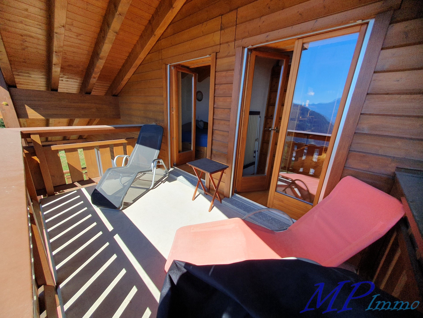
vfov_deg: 89.9
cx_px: 212
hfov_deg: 106.2
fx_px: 159
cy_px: 159
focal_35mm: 13
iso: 50
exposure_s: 1/810
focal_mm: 1.8
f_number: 2.2
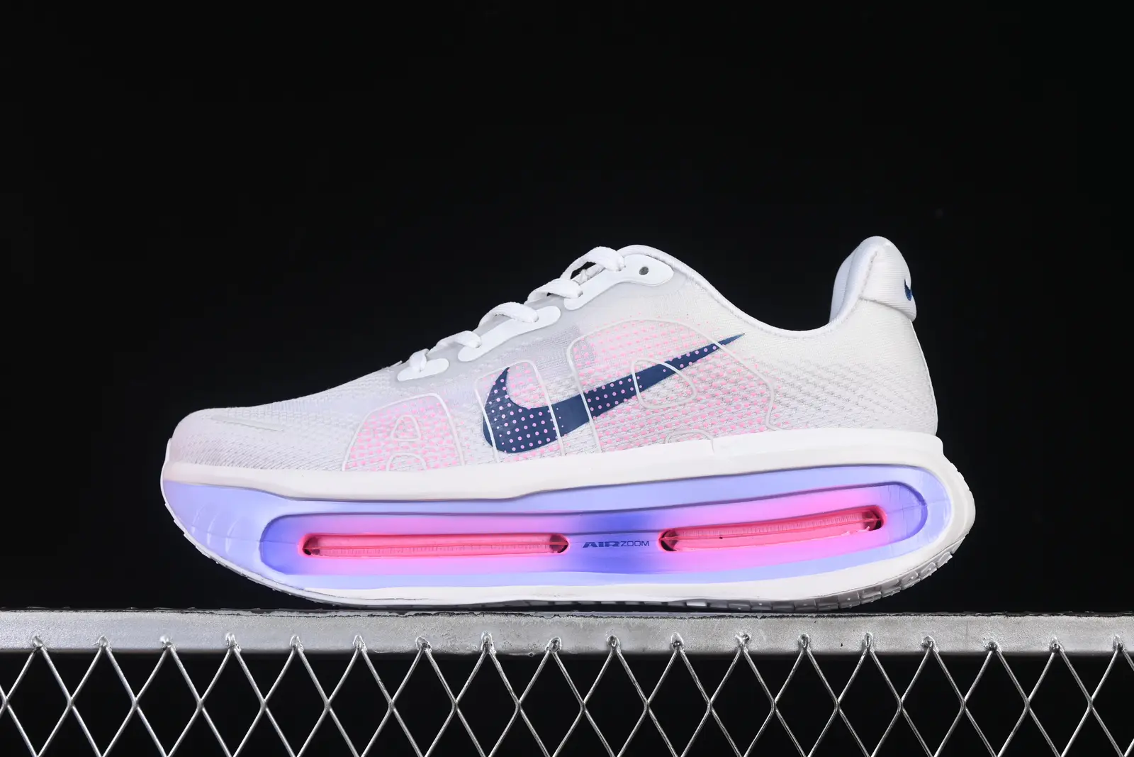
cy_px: 378
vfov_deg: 18.2
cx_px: 567
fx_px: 2363
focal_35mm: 75
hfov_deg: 27.0
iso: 160
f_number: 8
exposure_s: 1/80
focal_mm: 50
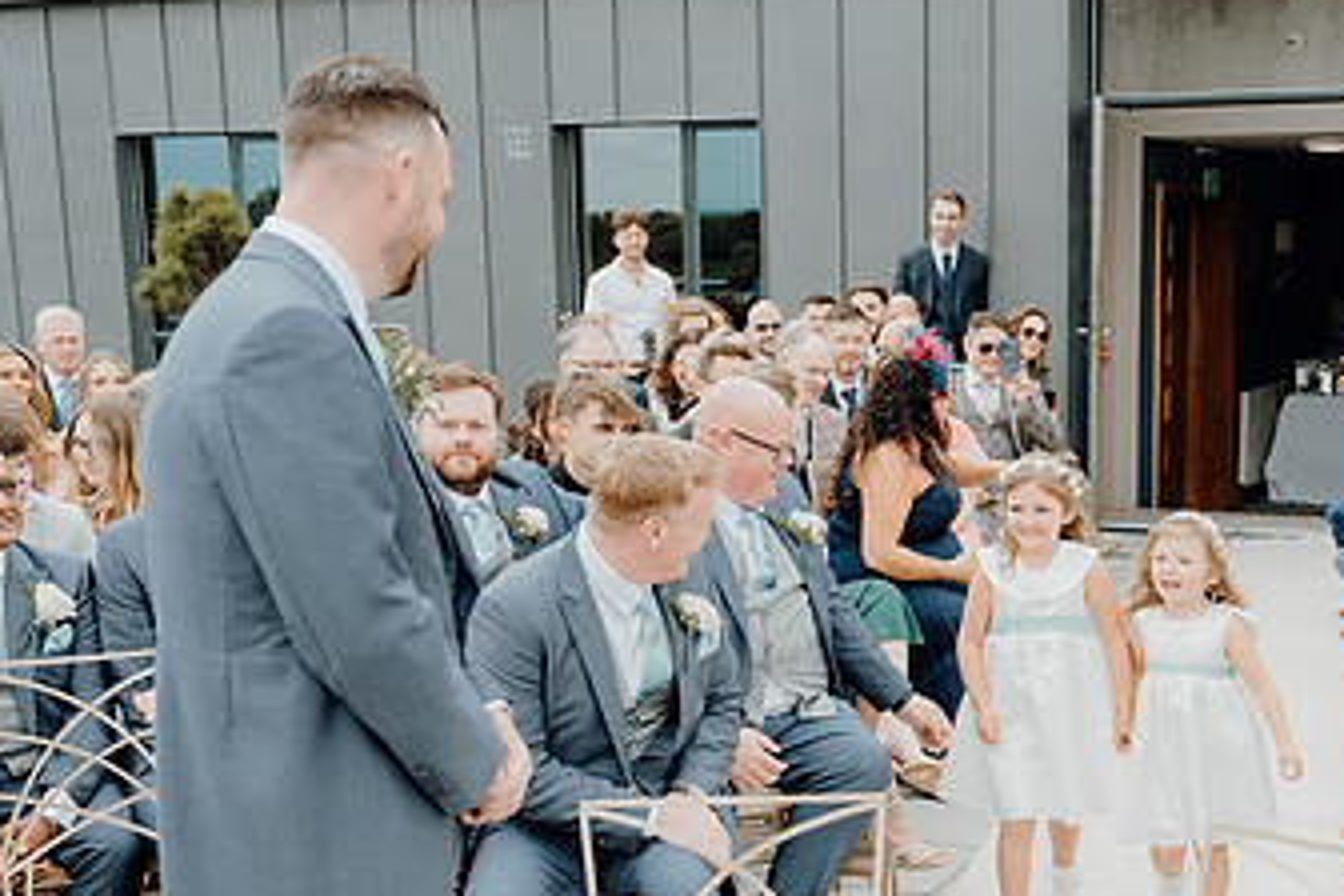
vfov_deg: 23.5
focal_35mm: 57
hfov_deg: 34.7
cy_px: 686
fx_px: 2128
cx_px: 900
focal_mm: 33
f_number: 3.5
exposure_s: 1/400
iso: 125
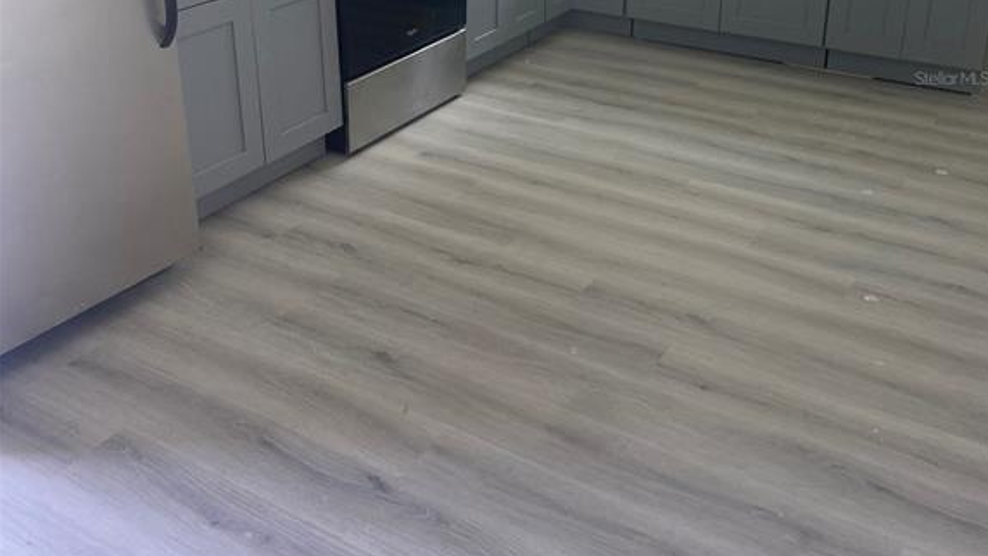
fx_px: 996
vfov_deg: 30.1
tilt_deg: -19.6
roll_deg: +1.3
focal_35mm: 38
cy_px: 78
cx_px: 496
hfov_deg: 52.8
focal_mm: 4.25
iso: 80
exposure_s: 1/121
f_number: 1.8
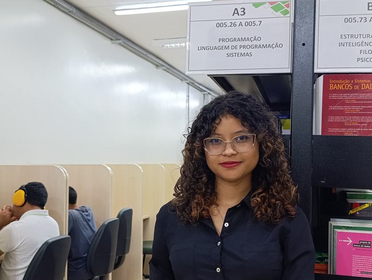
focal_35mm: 46
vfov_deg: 31.6
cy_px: 140
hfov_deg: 41.2
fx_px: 495
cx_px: 186
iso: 1093
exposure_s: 1/120
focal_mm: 6.11
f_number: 1.65
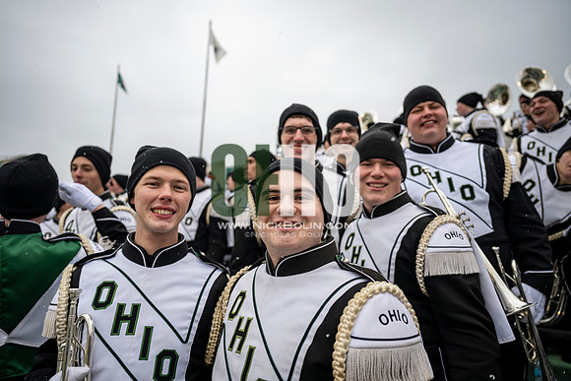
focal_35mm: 24
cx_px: 286
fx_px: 381
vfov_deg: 53.2
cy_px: 190
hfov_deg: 73.7
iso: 160
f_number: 2.8
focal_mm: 24
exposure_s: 1/500
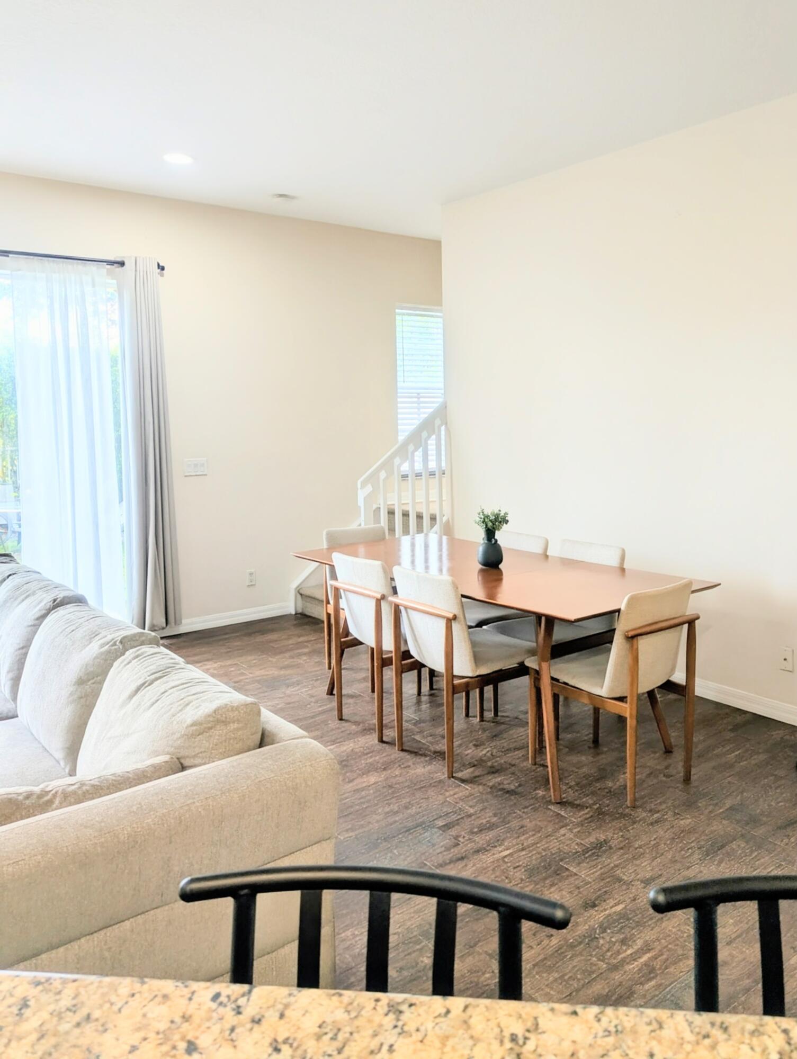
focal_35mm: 24
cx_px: 398
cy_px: 530
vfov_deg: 71.5
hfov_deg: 56.9
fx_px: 735
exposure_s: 1/42.7
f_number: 1.85
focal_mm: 6.81
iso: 44
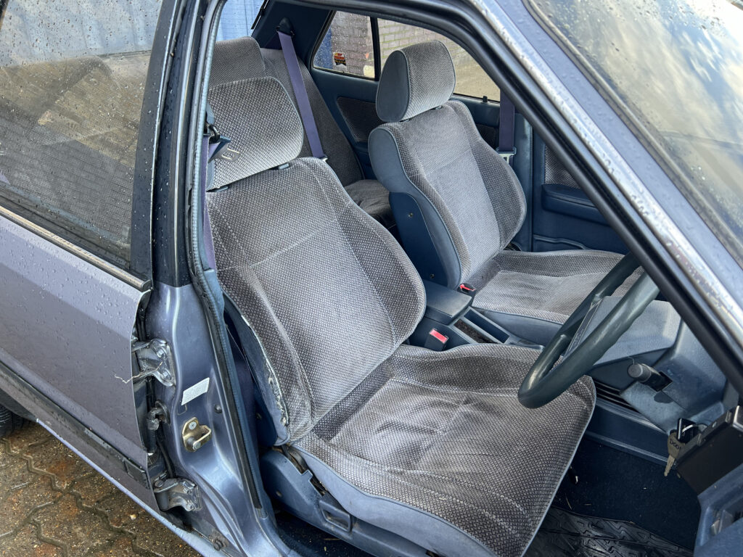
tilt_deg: -29.9
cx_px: 372
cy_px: 278
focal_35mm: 26
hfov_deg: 67.3
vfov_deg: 53.1
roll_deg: -1.5
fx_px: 558
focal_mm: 5.7
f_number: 1.5
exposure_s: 1/121
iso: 100
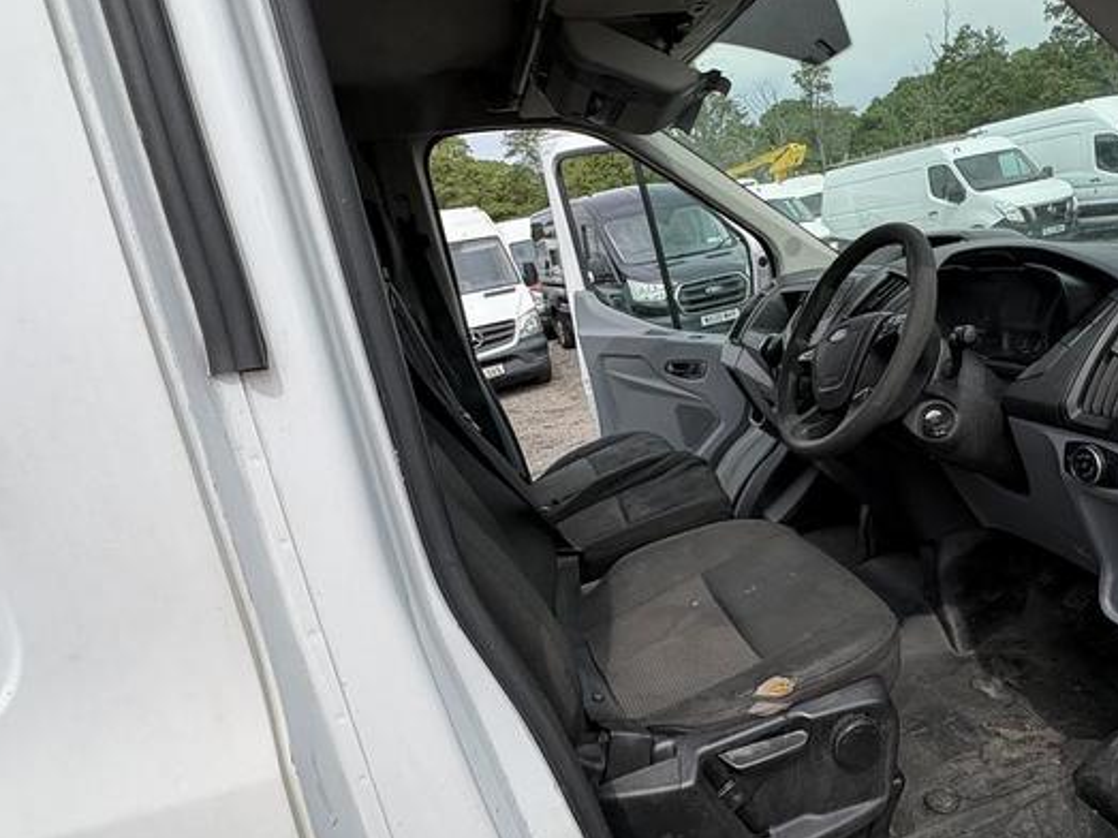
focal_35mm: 24
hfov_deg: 70.7
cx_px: 684
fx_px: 775
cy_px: 436
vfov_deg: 56.8
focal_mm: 2.22
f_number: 2.2
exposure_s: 1/889
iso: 50
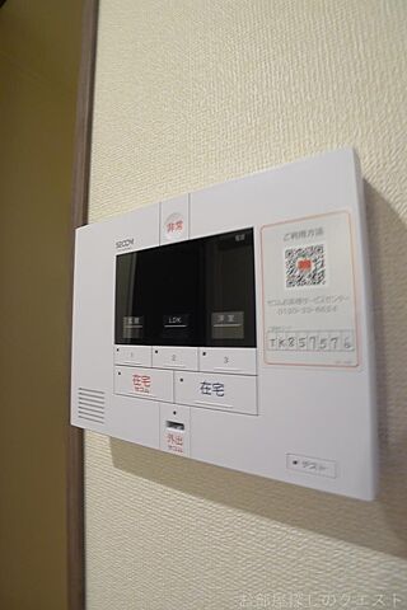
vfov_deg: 73.7
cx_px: 204
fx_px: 407
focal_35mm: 24
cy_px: 305
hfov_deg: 53.1
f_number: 2
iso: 80
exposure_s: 1/8
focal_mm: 5.1
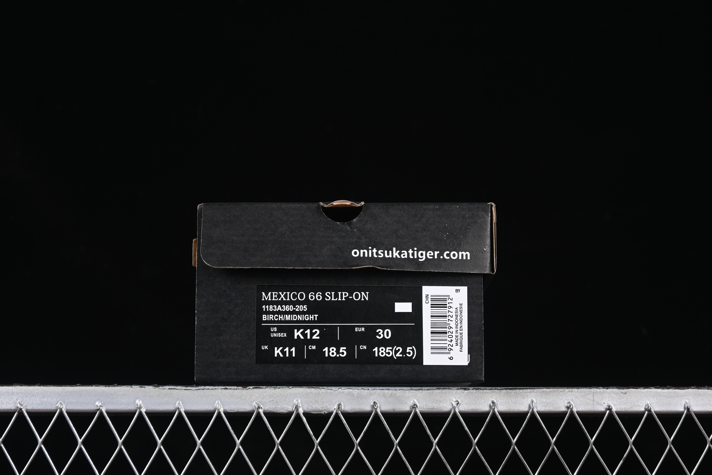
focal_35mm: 75
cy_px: 238
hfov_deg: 27.0
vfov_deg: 18.2
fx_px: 1483
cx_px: 356
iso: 160
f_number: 6.3
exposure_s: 1/60
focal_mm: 50
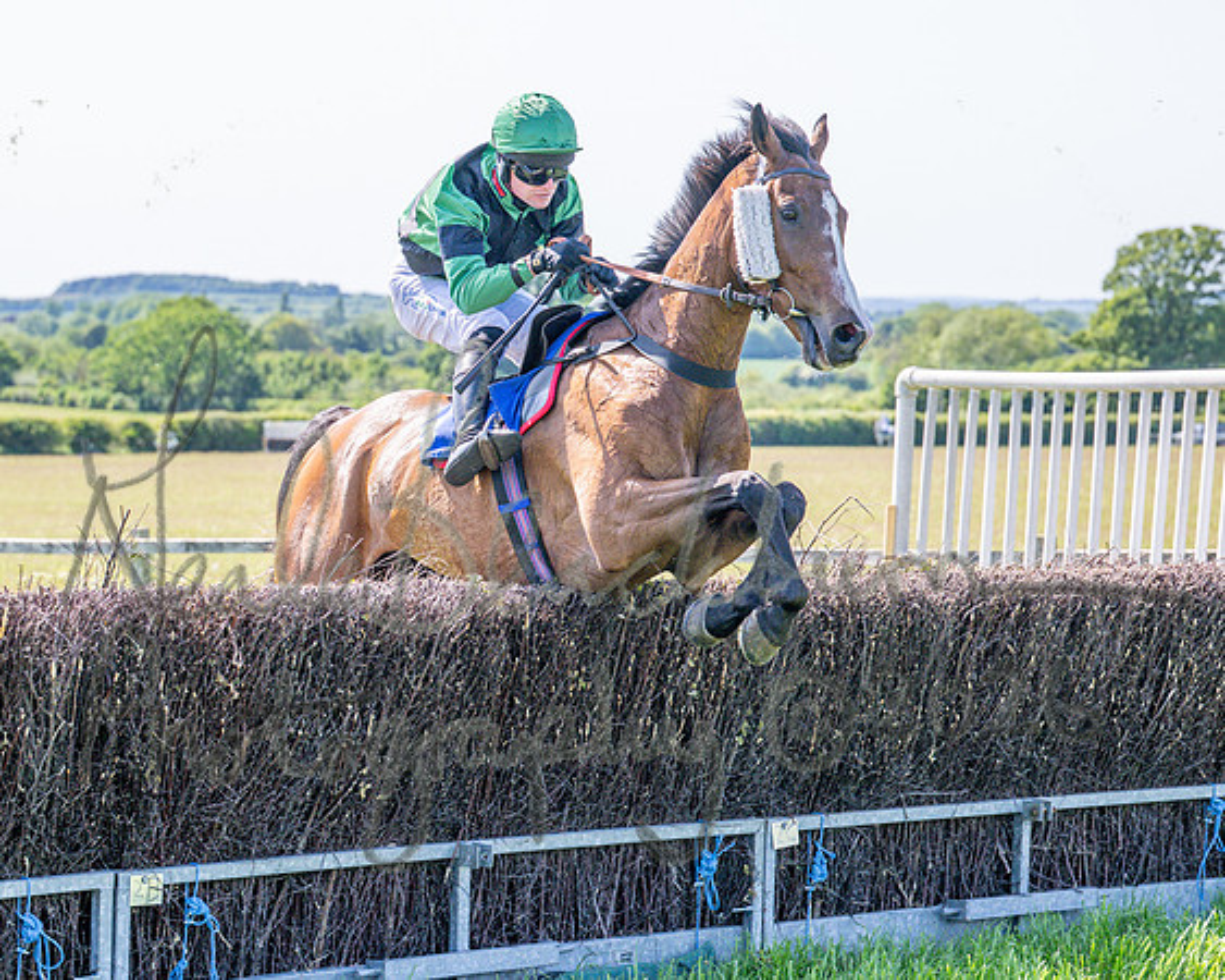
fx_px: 3822
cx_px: 606
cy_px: 412
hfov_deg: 18.2
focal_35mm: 105
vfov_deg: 14.6
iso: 400
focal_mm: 70
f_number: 4
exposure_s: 1/2000
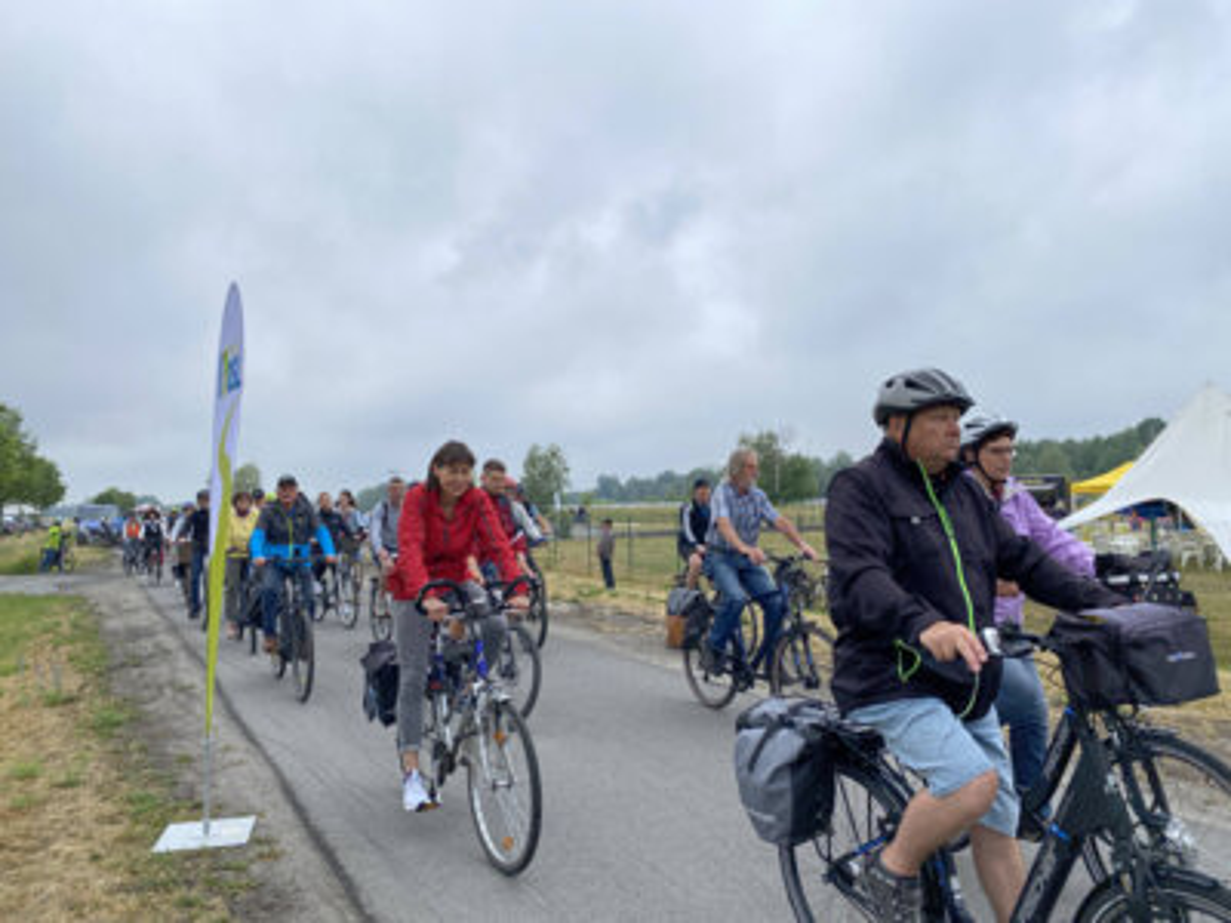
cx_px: 616
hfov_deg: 67.3
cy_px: 462
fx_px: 925
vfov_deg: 53.1
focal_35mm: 26
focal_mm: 4.2
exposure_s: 1/2028
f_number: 1.8
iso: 32
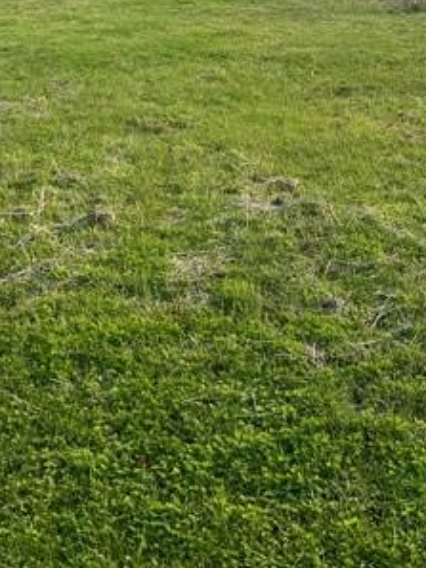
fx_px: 1148
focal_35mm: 70
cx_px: 304
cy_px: 73
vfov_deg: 26.9
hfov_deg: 20.9
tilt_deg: -8.6
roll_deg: +0.9
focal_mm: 5.7
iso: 50
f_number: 1.5
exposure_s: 1/307
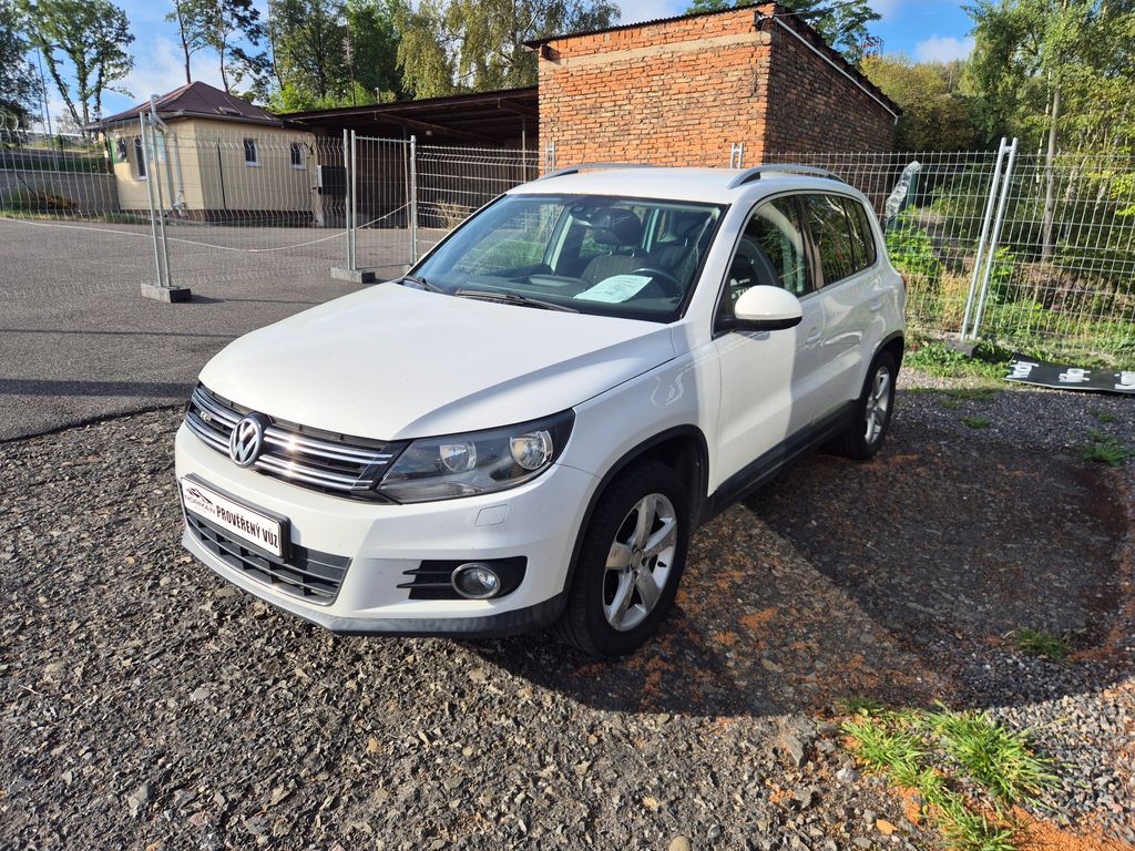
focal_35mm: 23
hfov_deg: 73.9
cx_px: 568
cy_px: 426
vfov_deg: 58.9
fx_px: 754
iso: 25
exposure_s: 1/1392
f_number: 1.8
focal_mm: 5.4
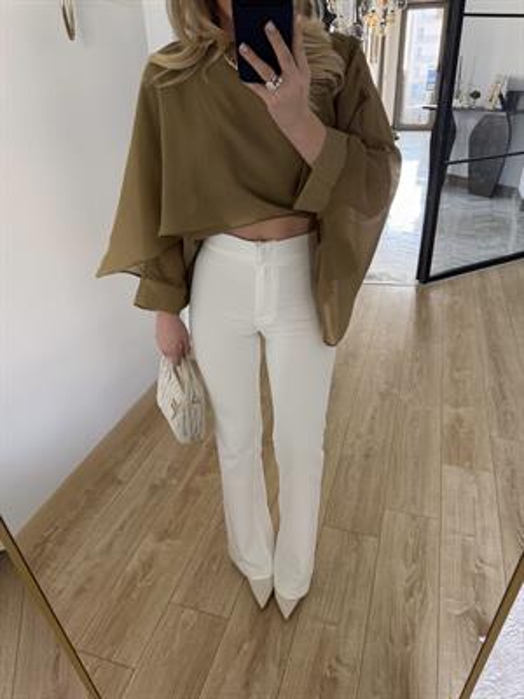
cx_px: 262
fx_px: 484
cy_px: 350
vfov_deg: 71.6
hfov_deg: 56.8
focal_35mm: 24
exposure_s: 1/64
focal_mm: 6.76
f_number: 1.78
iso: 200
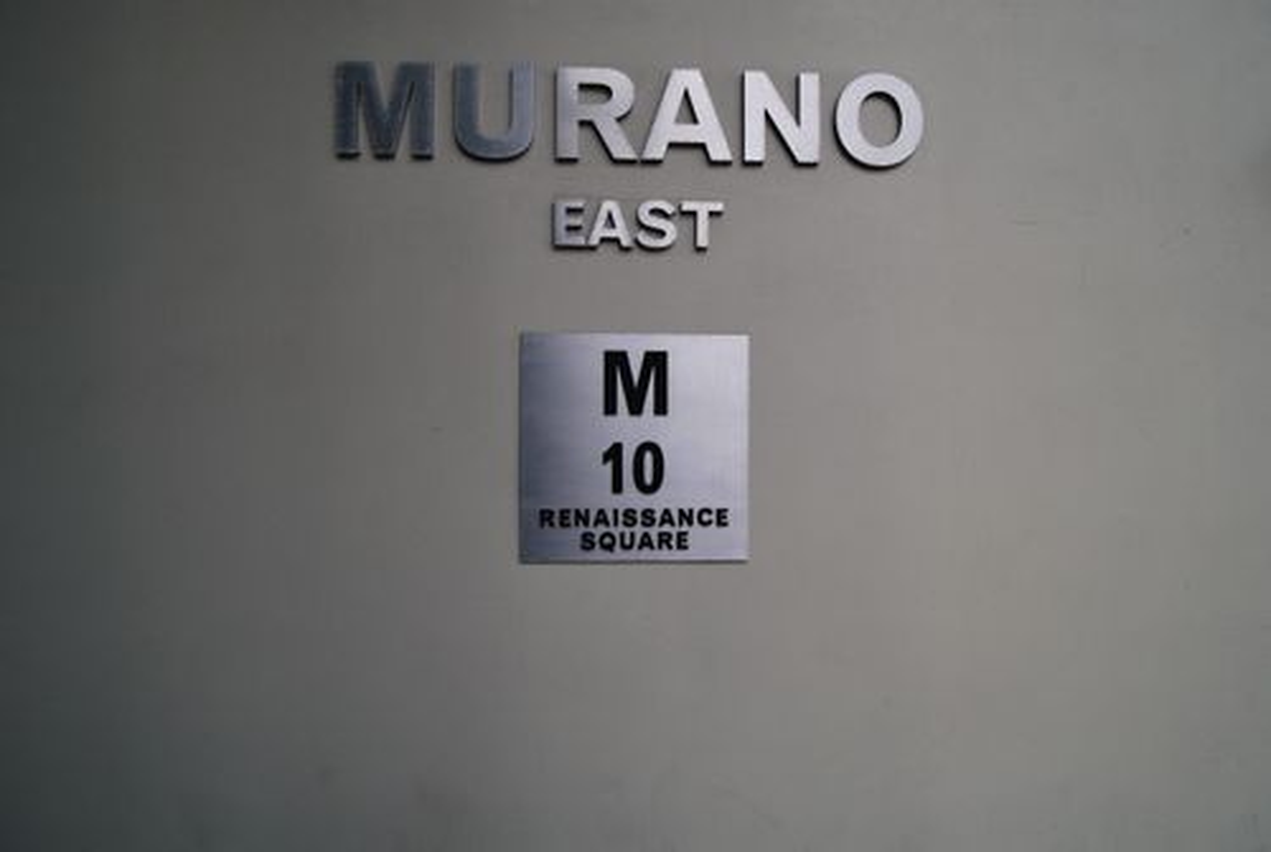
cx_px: 636
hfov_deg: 100.3
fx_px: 530
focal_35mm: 15
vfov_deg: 77.5
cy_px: 426
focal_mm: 10
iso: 100
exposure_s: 1/160
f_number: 6.3
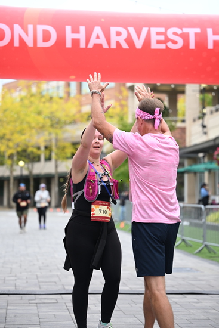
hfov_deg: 15.5
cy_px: 164
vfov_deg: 23.1
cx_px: 110
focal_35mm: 88
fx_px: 802
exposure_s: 1/1600
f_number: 2.8
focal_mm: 88
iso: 640
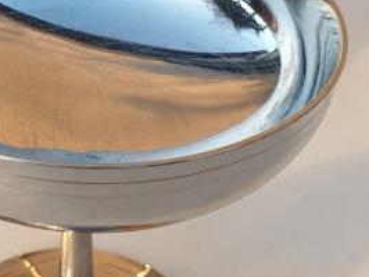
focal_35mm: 100
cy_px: 42
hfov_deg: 18.9
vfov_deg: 14.7
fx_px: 1067
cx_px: -25
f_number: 2.4
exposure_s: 1/100
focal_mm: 4.3
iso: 50
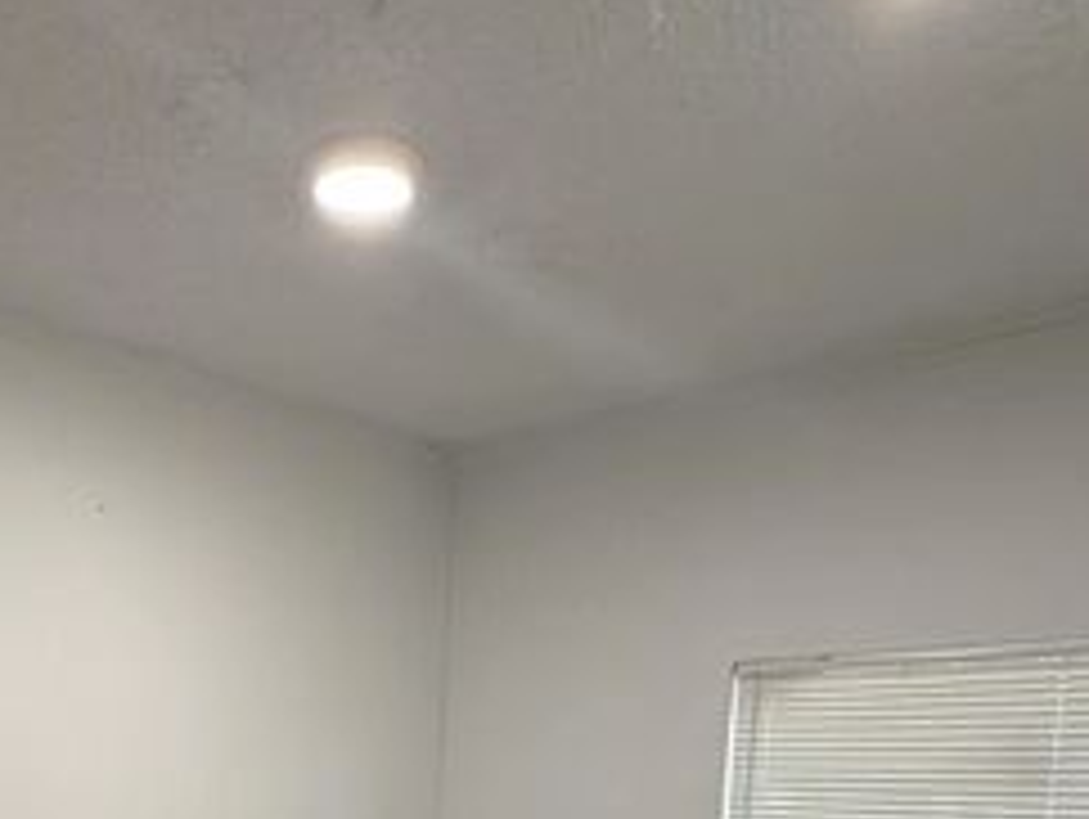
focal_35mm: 37
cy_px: 914
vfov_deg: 33.5
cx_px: 320
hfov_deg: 48.8
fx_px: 1165
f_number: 2.2
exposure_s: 1/120
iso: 250
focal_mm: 2.22
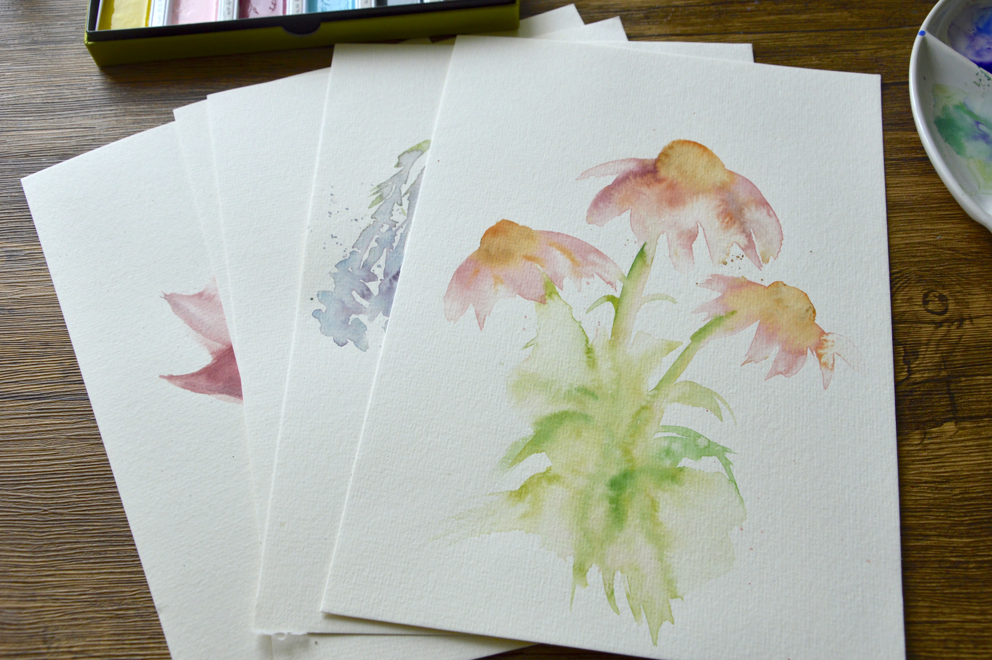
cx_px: 496
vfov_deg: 35.4
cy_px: 330
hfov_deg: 51.3
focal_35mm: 38
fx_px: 1032
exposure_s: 1/40
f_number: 7.1
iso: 400
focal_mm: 25
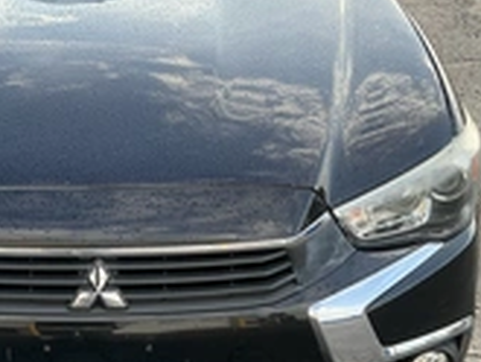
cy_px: 236
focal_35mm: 68
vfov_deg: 21.6
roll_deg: +1.5
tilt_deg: -25.6
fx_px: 946
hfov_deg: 27.7
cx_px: 64
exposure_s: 1/169
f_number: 1.8
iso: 20
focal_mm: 3
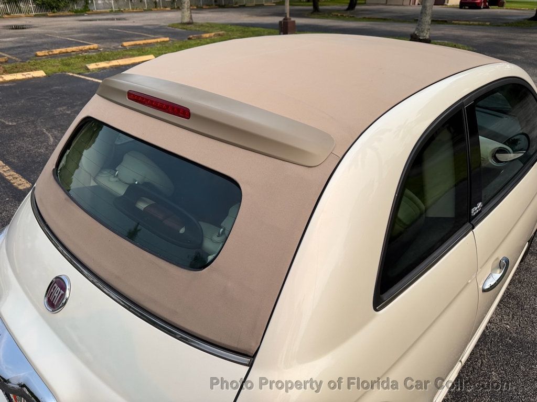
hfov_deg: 71.6
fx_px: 372
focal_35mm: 24
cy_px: 201
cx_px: 268
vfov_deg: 56.8
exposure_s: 1/2000
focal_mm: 6.76
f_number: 1.78
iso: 80
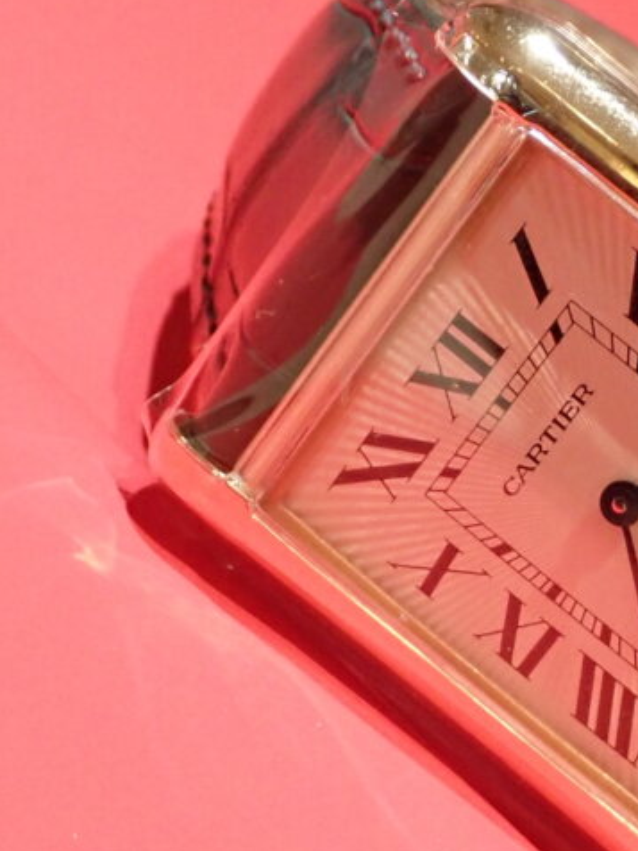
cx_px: 527
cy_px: 565
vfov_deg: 15.6
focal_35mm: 126
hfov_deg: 11.7
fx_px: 3096
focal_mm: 9.01
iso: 640
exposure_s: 1/200
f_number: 4.5
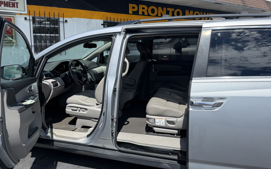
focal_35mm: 27
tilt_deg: -5.7
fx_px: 199
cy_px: 72
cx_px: 131
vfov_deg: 45.9
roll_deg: +4.1
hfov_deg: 68.4
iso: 100
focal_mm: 6.76
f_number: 1.78
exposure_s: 1/4975
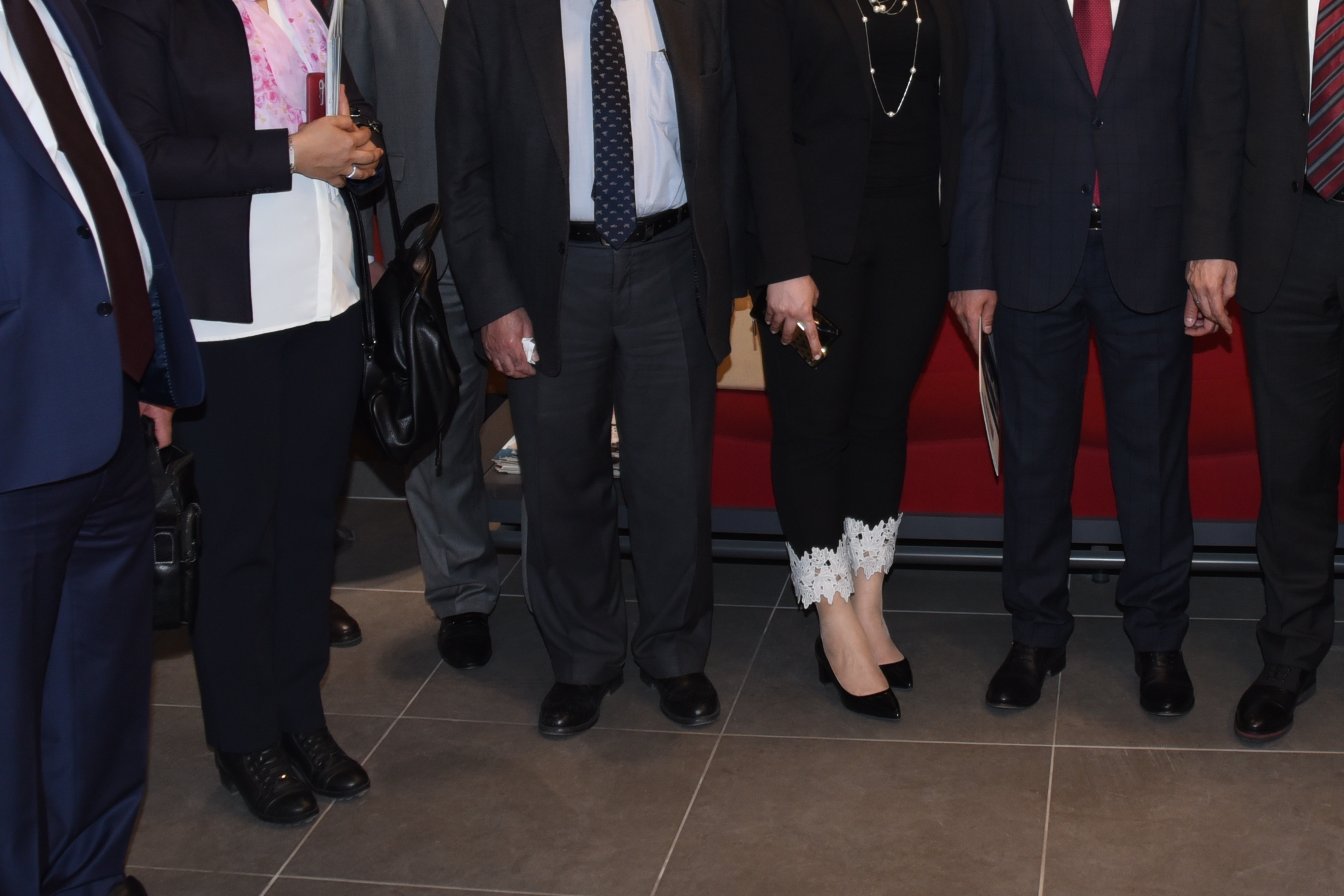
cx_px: 997
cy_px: 127
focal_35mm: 57
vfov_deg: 23.3
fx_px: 2128
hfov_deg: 34.4
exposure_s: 1/125
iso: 800
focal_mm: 28
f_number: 3.5
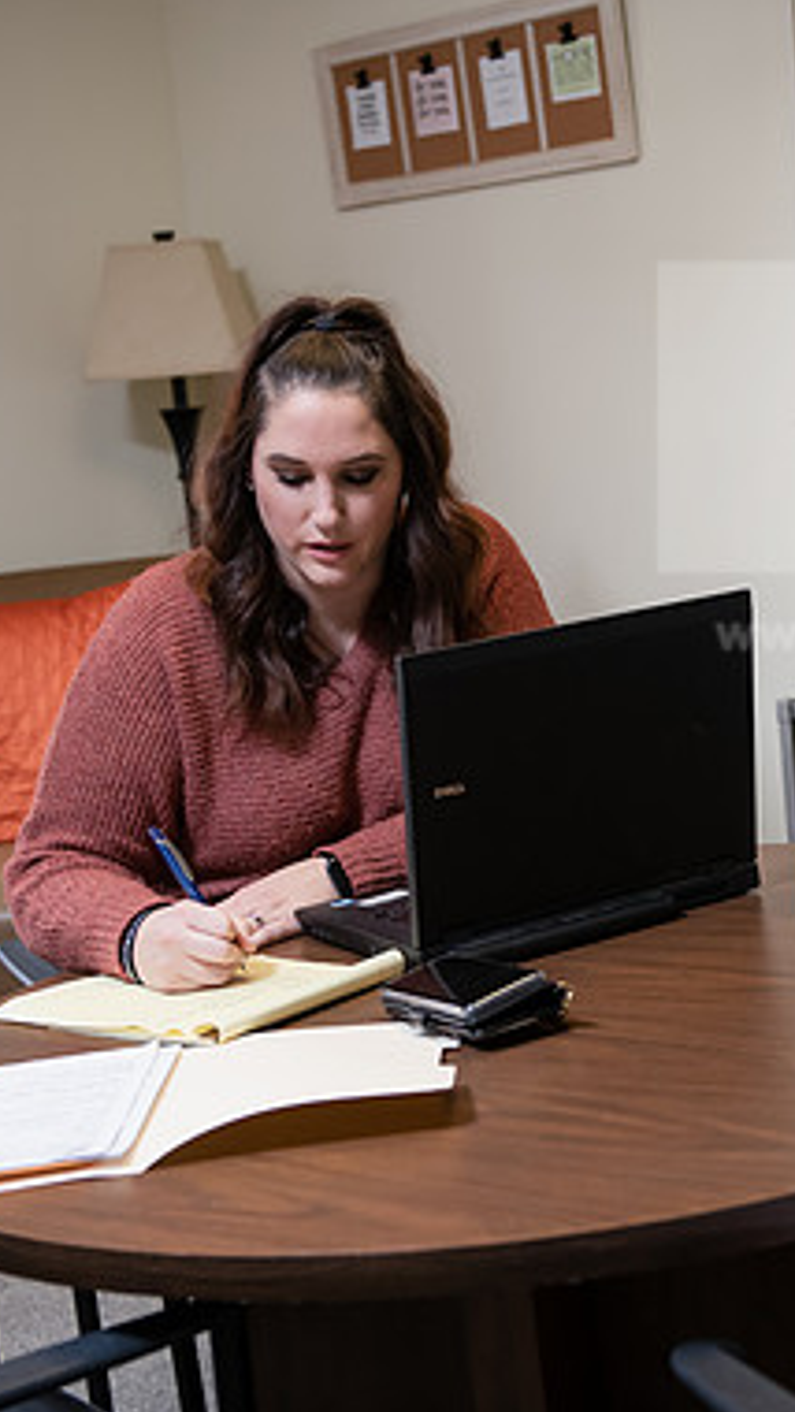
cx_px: 546
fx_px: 2396
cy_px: 712
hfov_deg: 18.8
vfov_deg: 32.8
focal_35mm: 64
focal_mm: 40
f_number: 3.2
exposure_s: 1/125
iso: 800
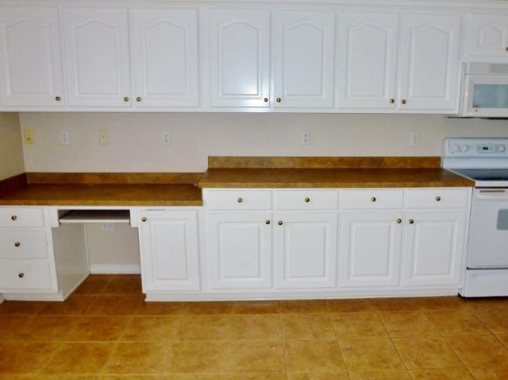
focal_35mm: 30
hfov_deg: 59.9
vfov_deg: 46.7
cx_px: 277
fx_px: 440
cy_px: 192
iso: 200
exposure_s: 1/60
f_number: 3.3
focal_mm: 4.3
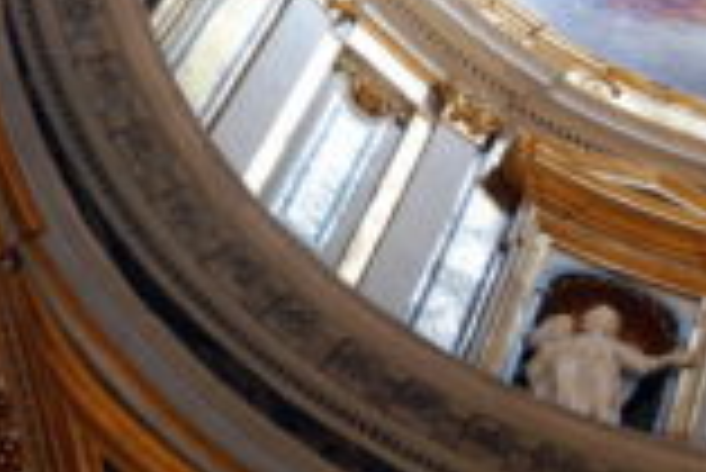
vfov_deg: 7.5
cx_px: 1084
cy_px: -101
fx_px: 3572
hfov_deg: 10.8
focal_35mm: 182
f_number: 4.2
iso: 1250
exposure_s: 1/50
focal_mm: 38
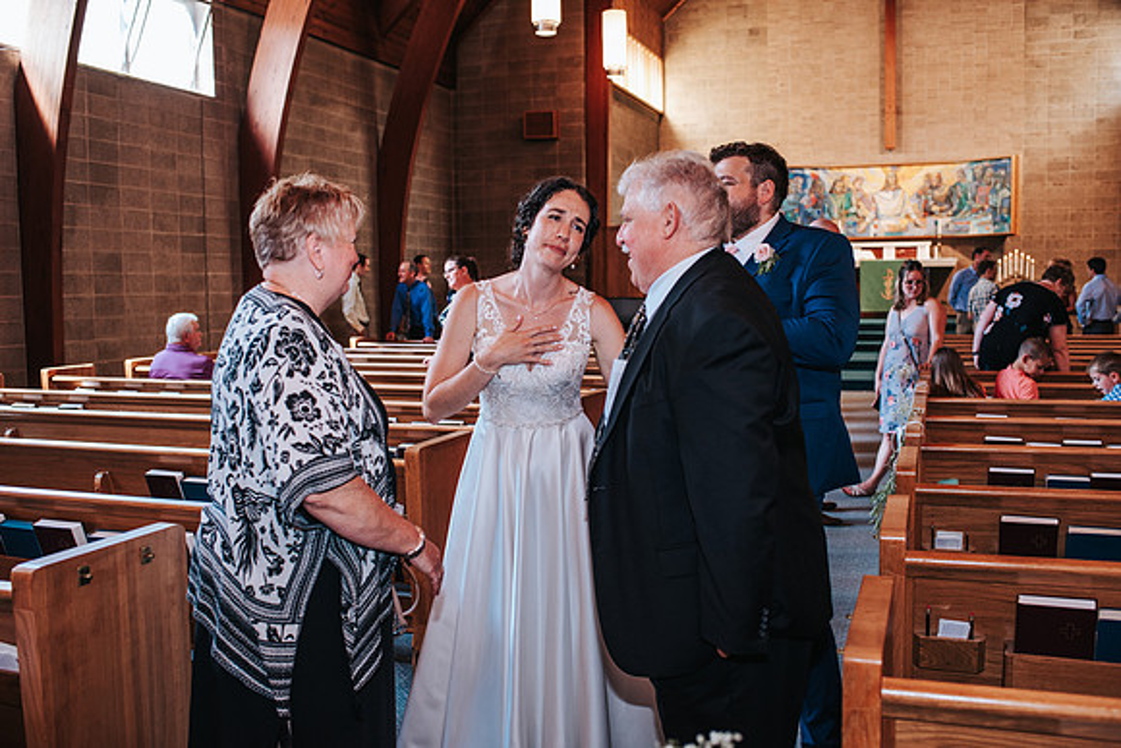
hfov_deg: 54.4
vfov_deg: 37.9
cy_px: 374
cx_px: 560
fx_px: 1090
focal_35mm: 35
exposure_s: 1/125
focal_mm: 35
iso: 1000
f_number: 3.2
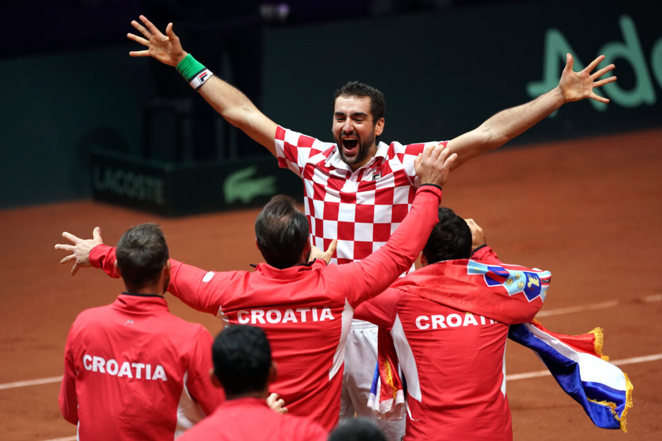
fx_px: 9195
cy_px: 220
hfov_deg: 4.1
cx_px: 331
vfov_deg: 2.8
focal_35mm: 500
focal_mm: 500
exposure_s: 1/800
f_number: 4
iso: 2000
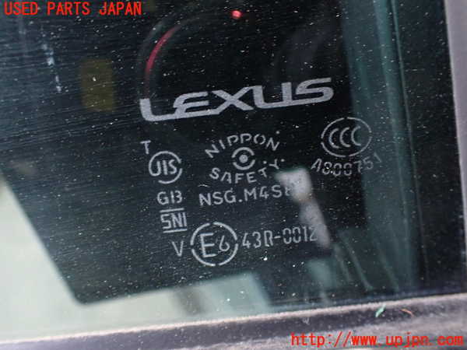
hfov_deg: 60.0
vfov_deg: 46.8
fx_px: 405
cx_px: 234
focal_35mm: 30
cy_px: 175
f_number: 2.3
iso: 800
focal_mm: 5.4
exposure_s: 1/40
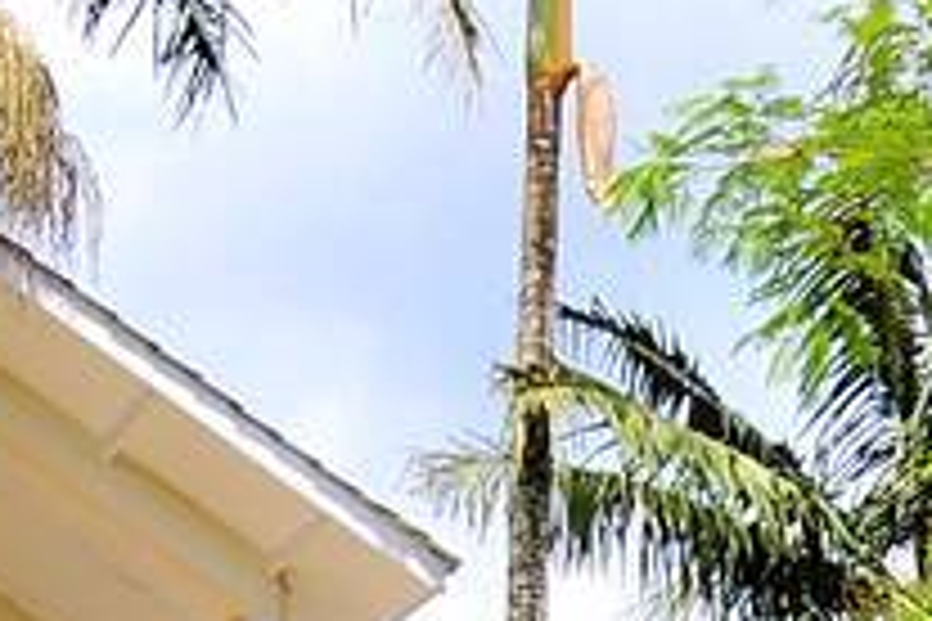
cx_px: 729
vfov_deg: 10.5
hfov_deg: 21.4
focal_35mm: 94
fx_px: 2433
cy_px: 1840
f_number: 2.2
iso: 50
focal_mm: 2.2
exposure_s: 1/1667
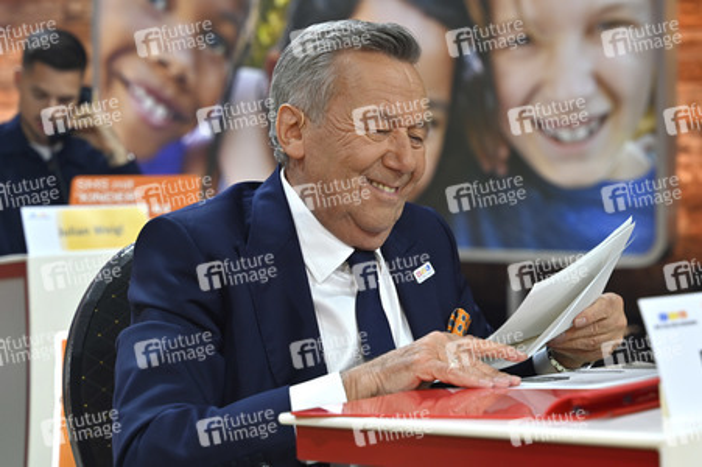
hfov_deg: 30.1
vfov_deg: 20.3
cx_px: 351
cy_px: 234
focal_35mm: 67
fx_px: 1306
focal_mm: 67
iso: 800
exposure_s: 1/200
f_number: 4
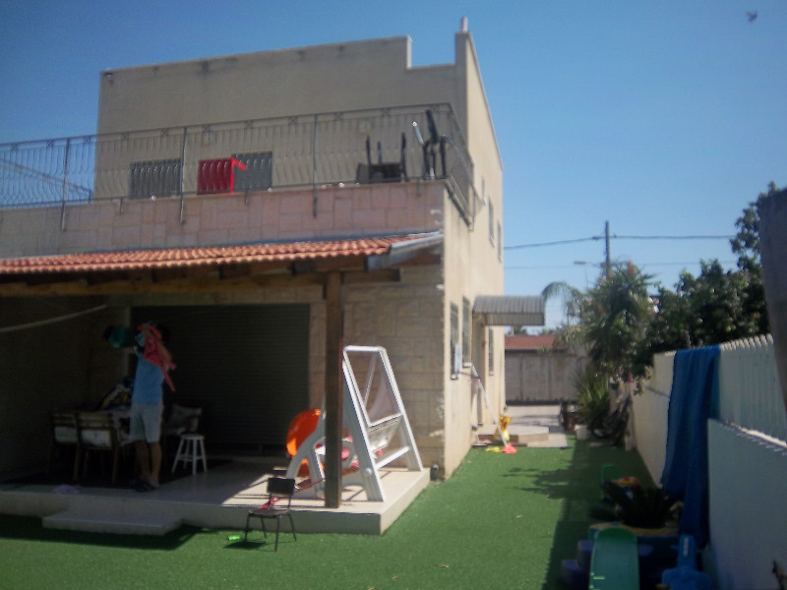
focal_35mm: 28
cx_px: 394
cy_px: 295
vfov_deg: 49.7
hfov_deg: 63.4
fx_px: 637
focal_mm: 5.1
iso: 64
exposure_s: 1/250
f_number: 7.8
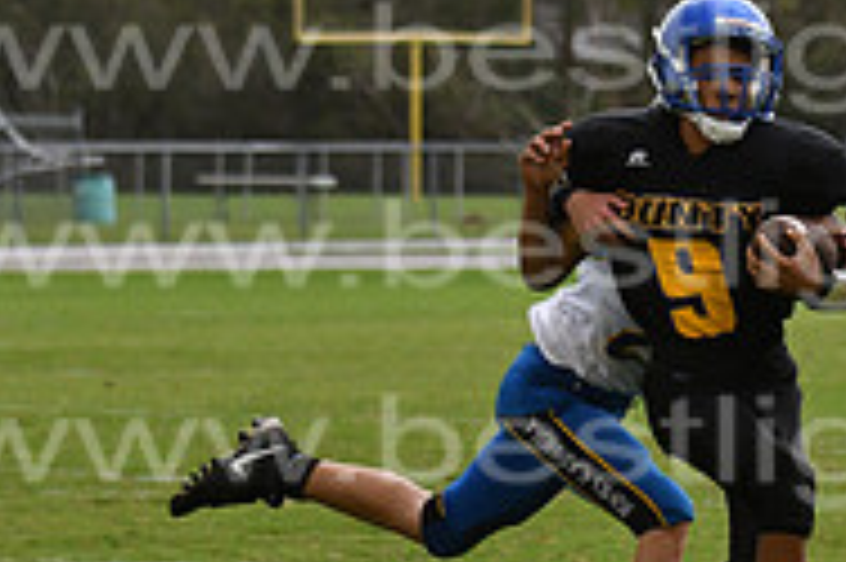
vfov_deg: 2.1
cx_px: 976
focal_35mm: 649
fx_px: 15238
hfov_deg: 3.2
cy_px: 353
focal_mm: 140
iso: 1000
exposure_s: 1/3200
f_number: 3.5
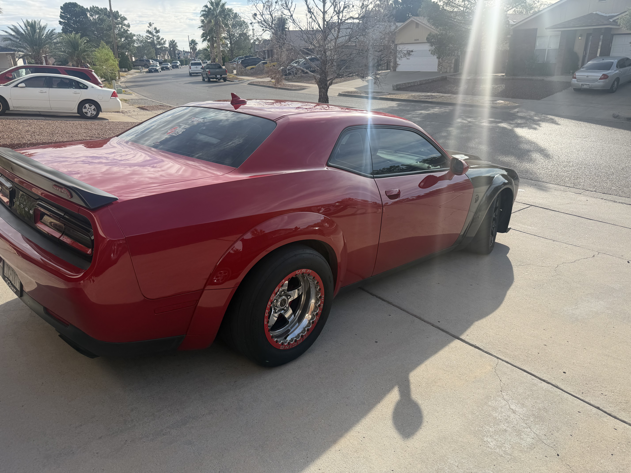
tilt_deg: -21.6
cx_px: 316
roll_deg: +3.3
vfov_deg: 56.8
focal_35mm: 24
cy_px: 236
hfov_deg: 71.6
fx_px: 437
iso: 80
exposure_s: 1/3145
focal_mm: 6.76
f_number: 1.78
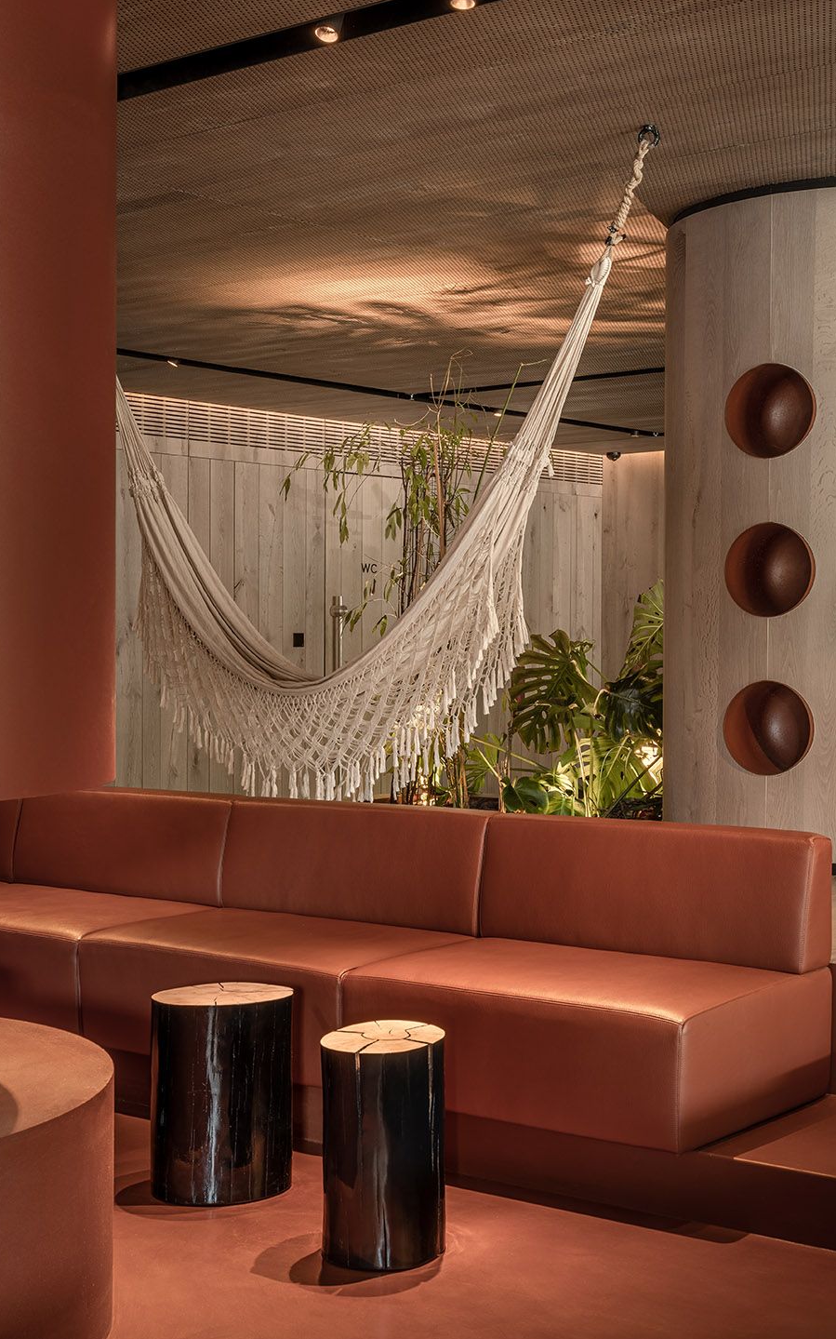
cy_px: 670
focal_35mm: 48
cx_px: 440
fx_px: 1750
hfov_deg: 26.9
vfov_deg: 41.8
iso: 200
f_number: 13
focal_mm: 47
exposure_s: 1/6
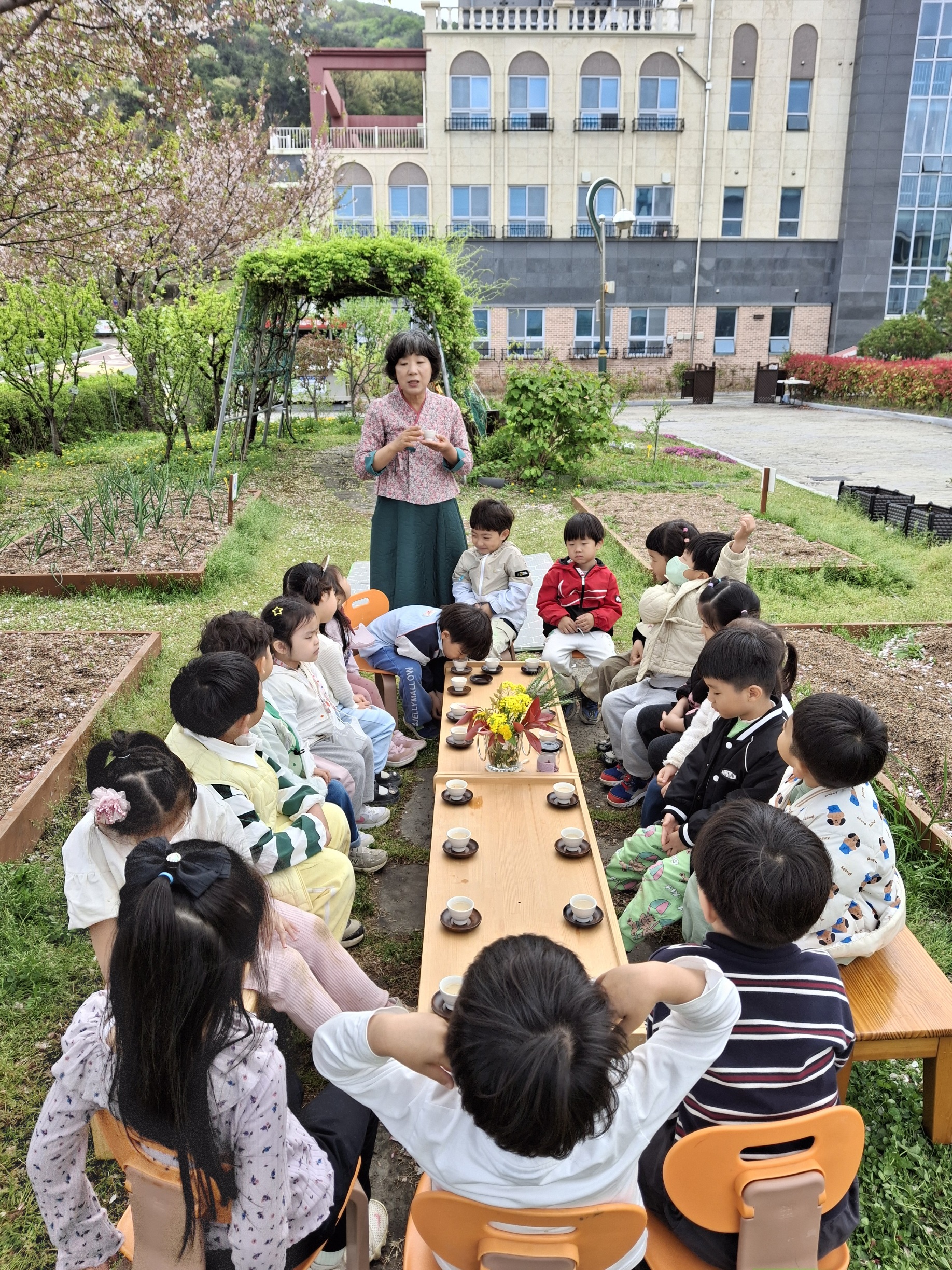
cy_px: 635
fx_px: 917
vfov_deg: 69.4
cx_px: 476
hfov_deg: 54.9
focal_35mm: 25
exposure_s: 1/357
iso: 25
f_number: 1.8
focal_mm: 4.69
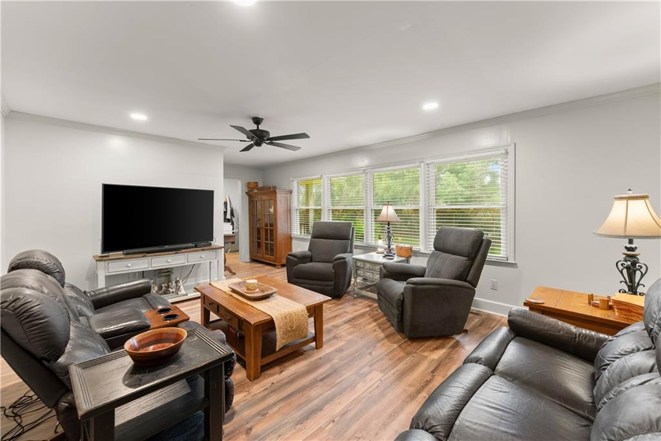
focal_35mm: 14
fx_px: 257
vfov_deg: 81.2
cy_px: 220
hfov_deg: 104.2
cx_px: 330
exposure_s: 1/4
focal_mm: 14
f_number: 7.1
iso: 640
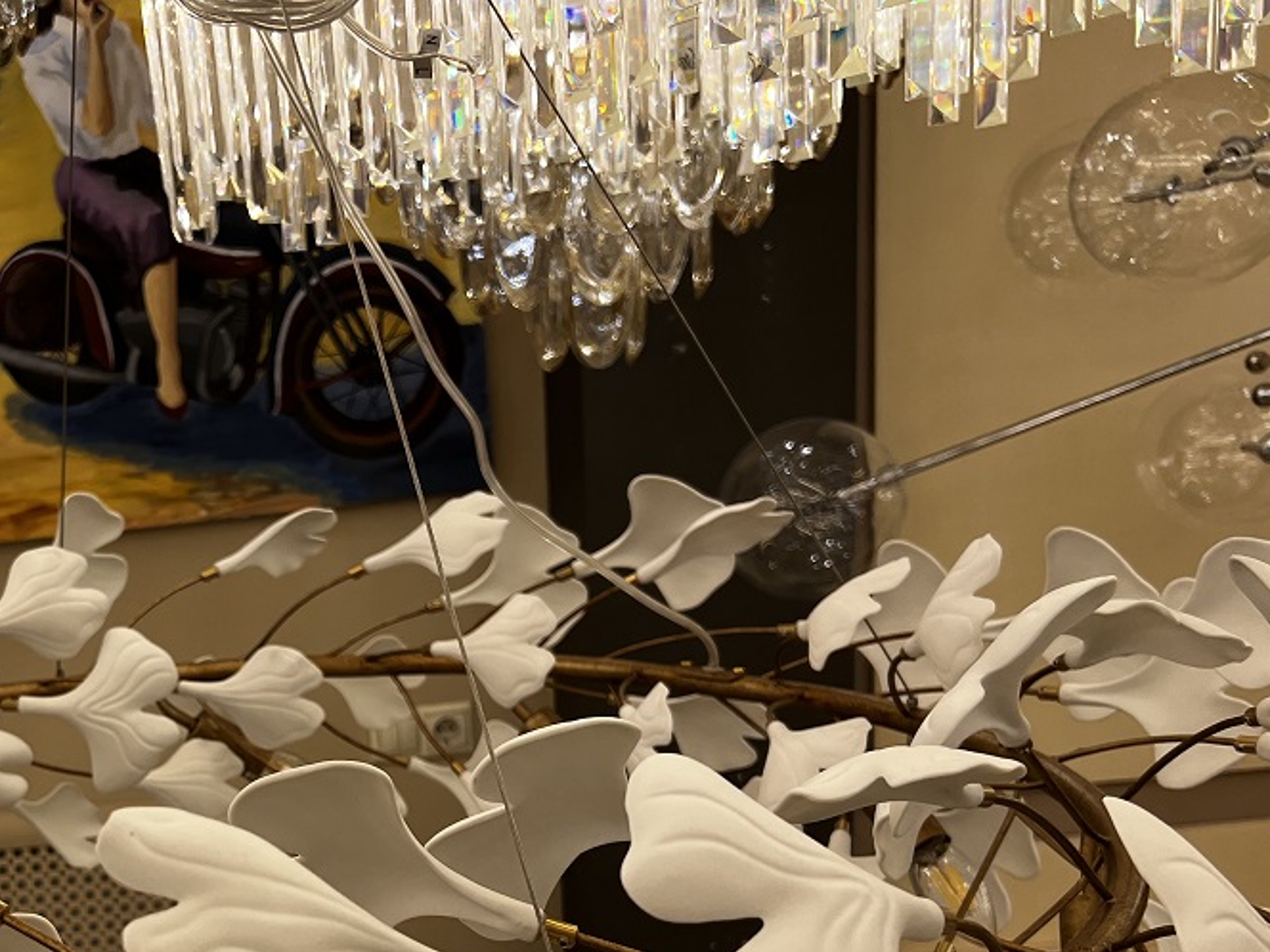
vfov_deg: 29.8
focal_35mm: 47
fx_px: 1724
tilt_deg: -13.0
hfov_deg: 38.6
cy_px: 820
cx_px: 220
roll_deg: +5.0
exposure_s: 1/526
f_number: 1.5
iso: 50
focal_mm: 5.7
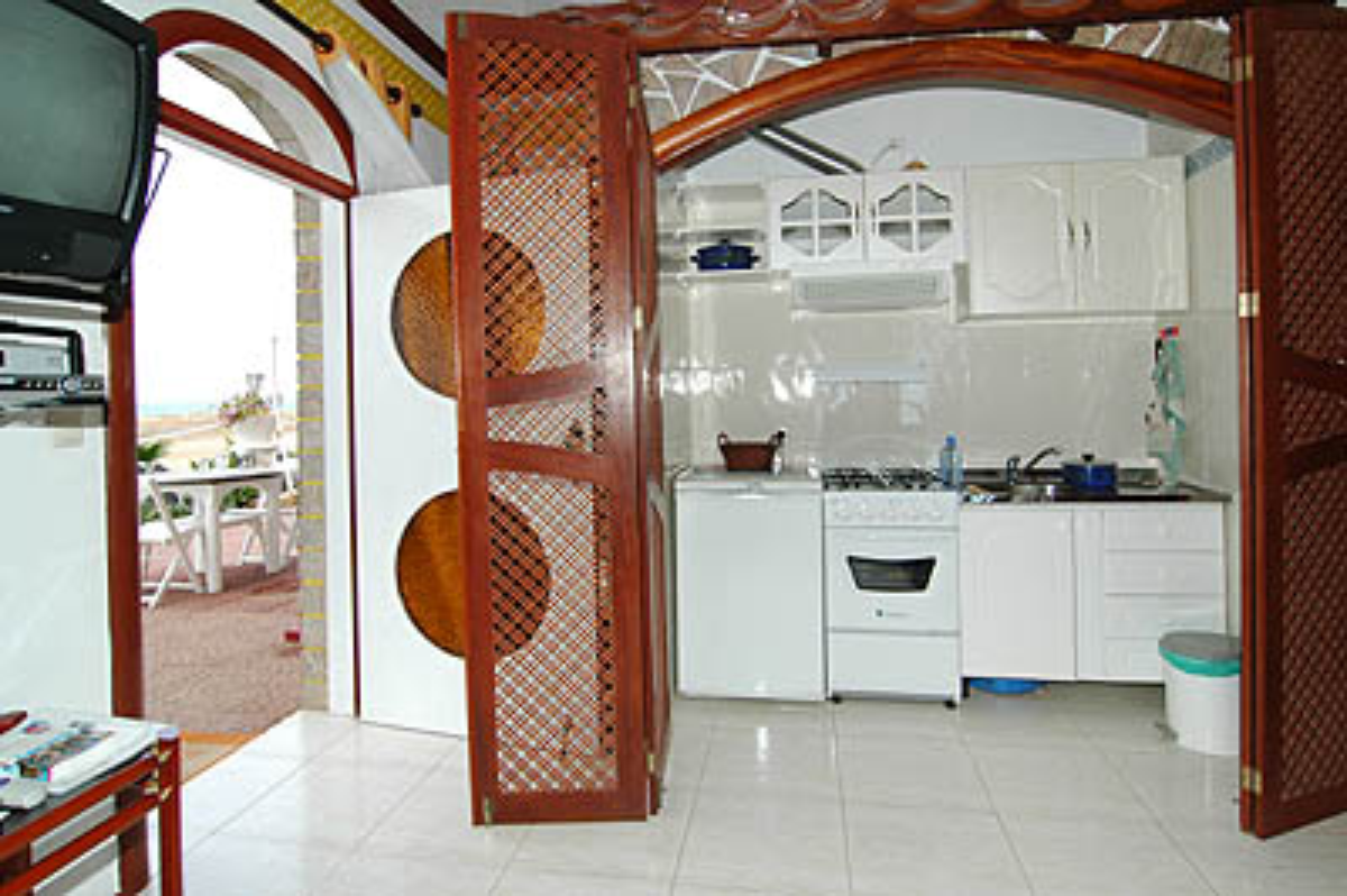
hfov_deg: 90.0
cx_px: 674
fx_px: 673
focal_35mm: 18
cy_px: 448
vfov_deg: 67.3
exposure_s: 1/125
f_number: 9
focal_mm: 12
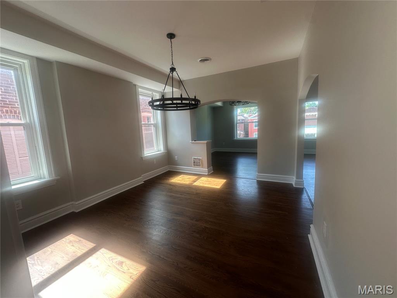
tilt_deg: -7.1
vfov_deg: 85.7
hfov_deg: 102.1
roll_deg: +2.4
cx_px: 198
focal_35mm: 14
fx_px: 161
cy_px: 149
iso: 80
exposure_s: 1/99
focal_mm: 2.22
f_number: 2.2
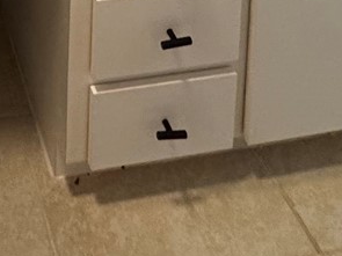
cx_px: -28
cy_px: -425
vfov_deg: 12.7
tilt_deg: -7.6
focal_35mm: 76
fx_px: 751
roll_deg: -0.7
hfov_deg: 24.1
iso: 200
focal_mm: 2.22
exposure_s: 1/60
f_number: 2.2
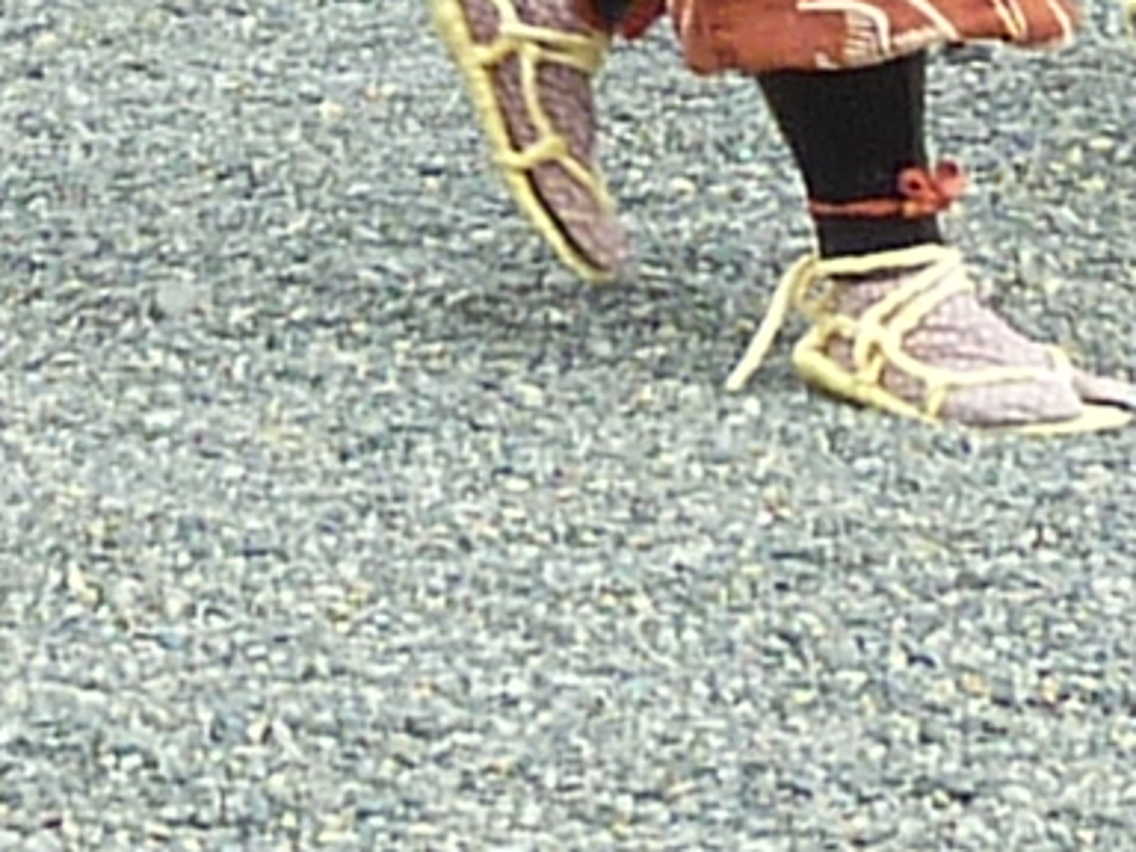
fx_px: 8401
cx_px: -322
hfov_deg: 7.7
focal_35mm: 256
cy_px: -1260
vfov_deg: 5.6
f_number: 4
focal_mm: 4.4
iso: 80
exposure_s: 1/250
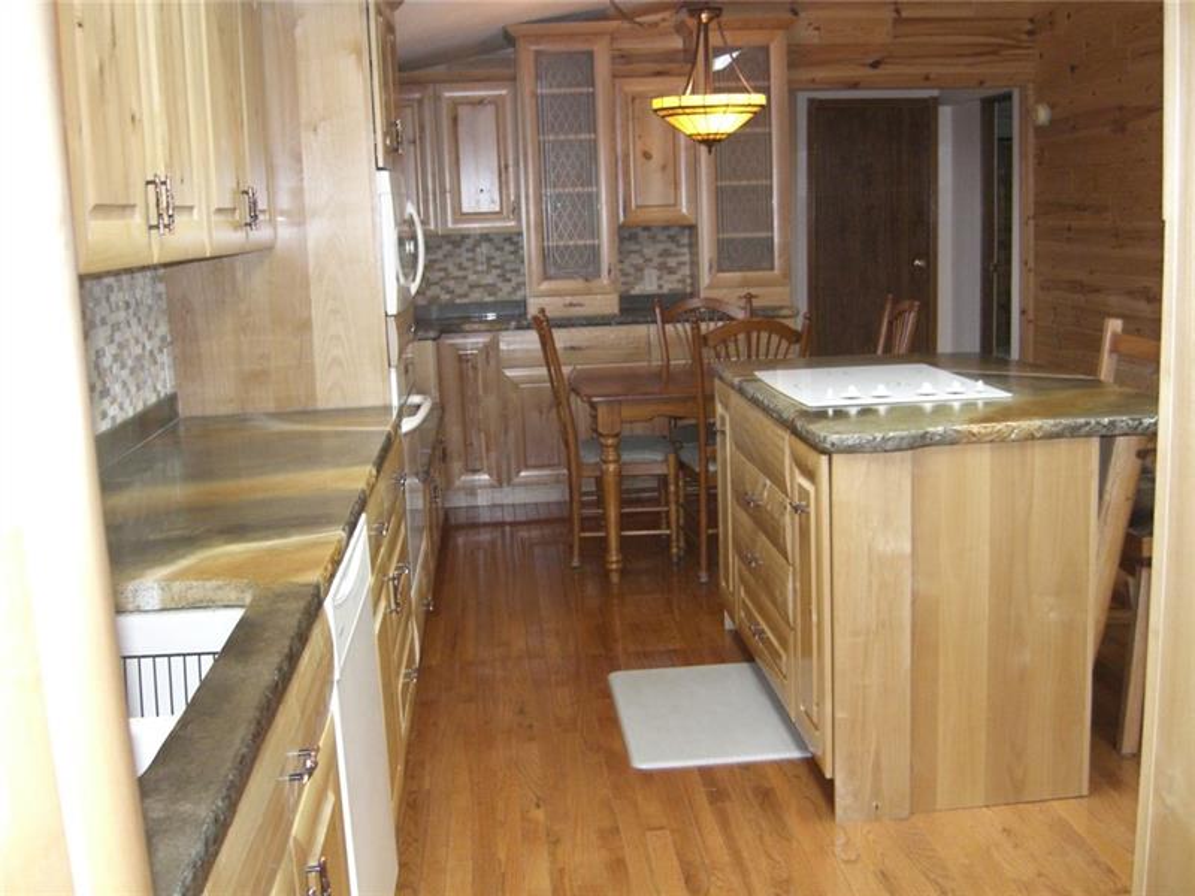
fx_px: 1312
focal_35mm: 38
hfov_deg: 49.0
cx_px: 598
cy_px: 448
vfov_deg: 37.7
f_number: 2.8
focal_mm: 7.9
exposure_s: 1/60
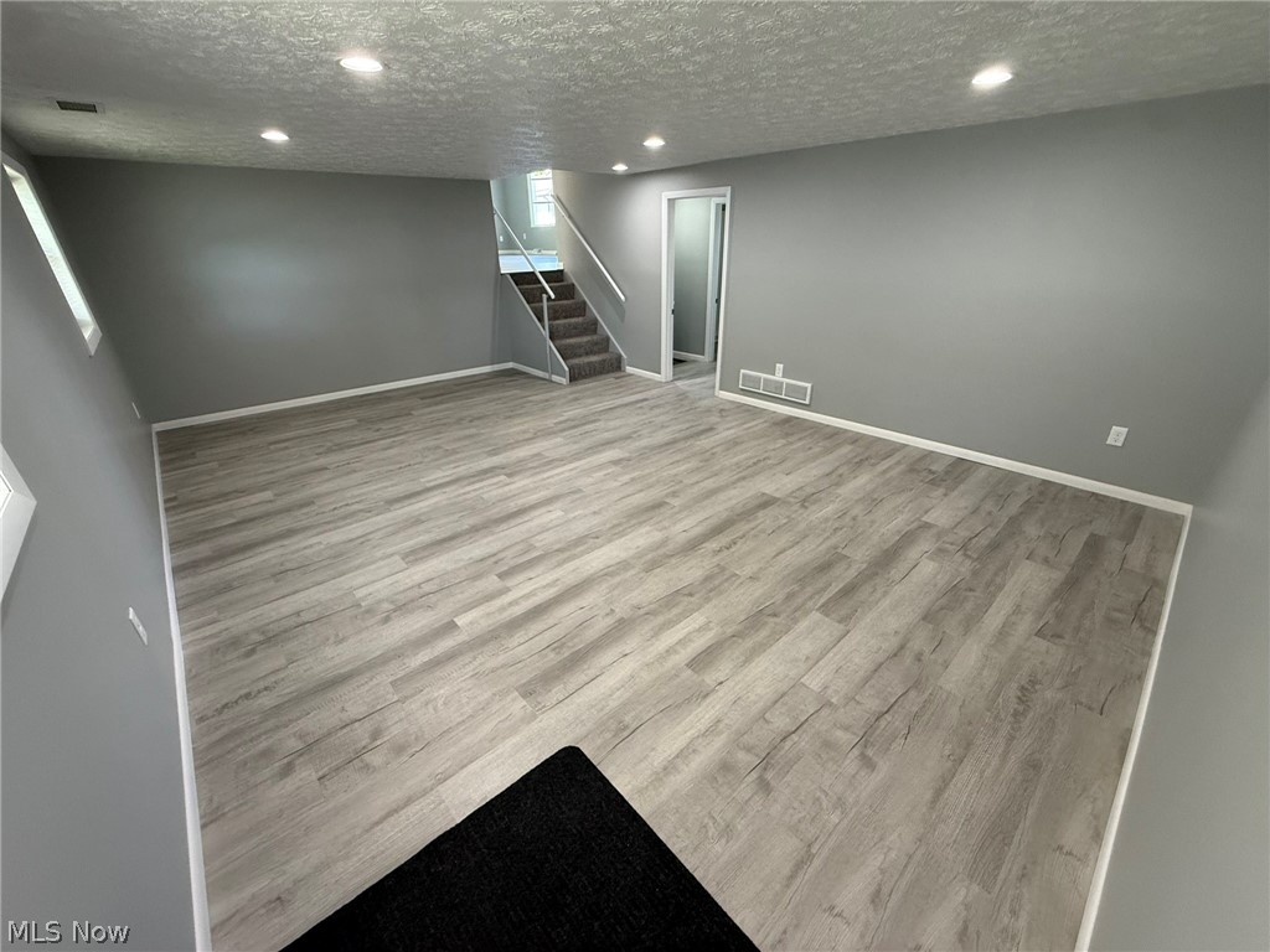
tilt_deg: -25.4
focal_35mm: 14
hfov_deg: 102.1
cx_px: 635
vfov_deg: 85.7
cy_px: 476
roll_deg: +0.8
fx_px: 514
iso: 250
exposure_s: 1/120
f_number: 2.2
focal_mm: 2.22
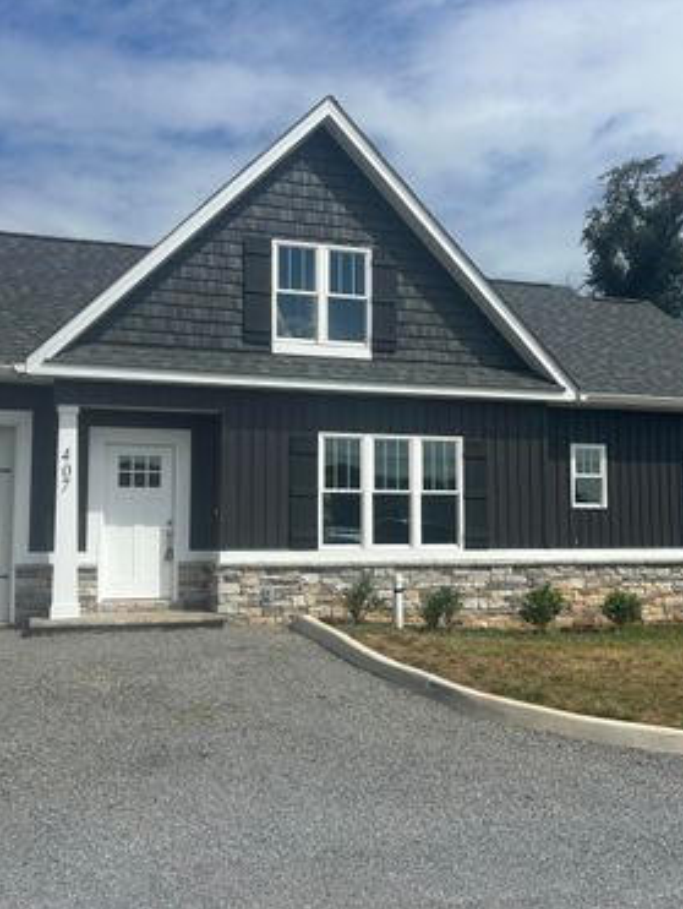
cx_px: 333
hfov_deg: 40.8
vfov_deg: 52.6
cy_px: 454
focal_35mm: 35
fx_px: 919
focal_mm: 5.7
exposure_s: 1/5882
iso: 50
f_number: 1.5
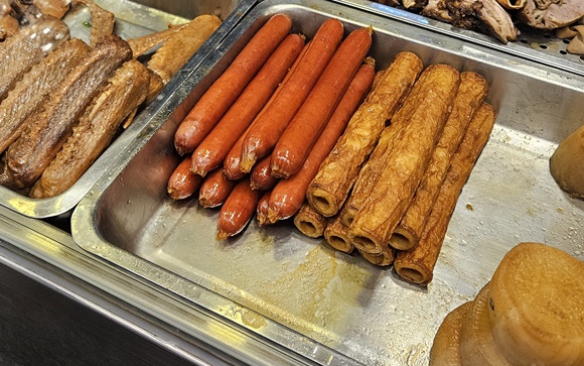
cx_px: 293
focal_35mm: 42
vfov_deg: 29.2
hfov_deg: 47.2
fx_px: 669
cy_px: 29
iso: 500
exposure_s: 1/120
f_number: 1.8
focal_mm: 5.4
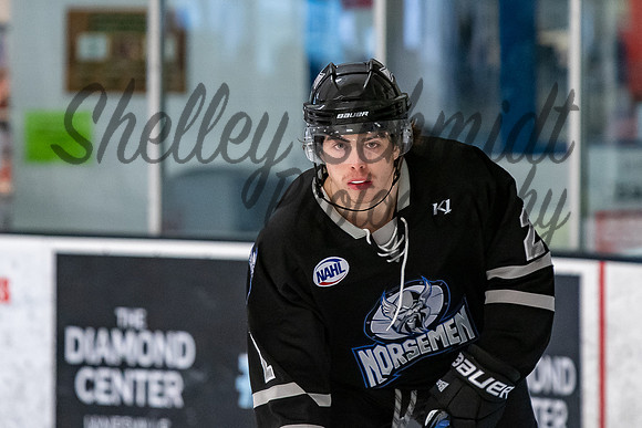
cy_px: 148
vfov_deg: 3.0
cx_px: 308
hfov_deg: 4.6
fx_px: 8053
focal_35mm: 451
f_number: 3.2
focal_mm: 200
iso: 2000
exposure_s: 1/800
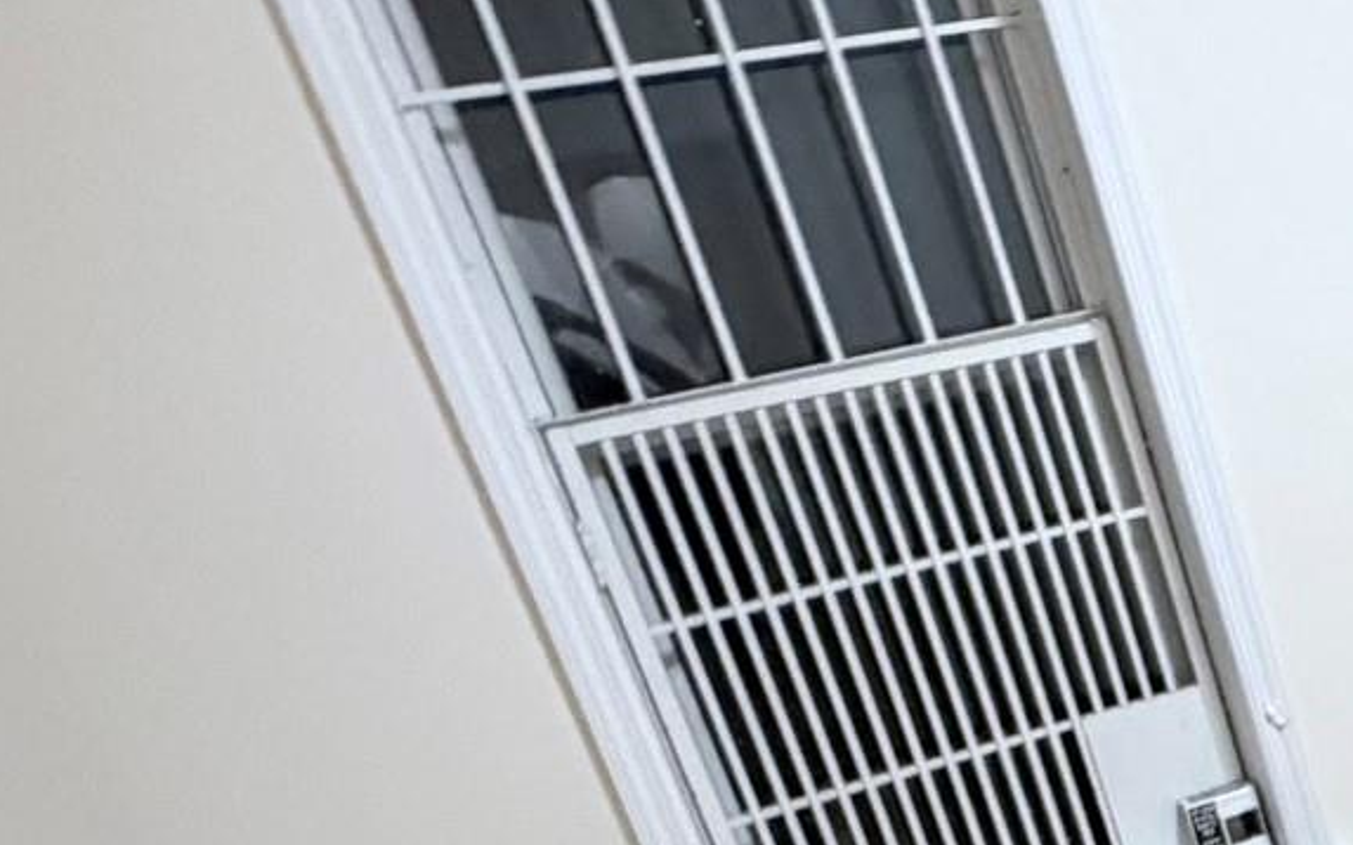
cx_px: 1837
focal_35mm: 53
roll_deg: +8.8
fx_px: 1954
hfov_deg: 29.3
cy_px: 885
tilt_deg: -22.2
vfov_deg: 23.2
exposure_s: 1/60
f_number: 2.2
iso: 400
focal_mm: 2.22
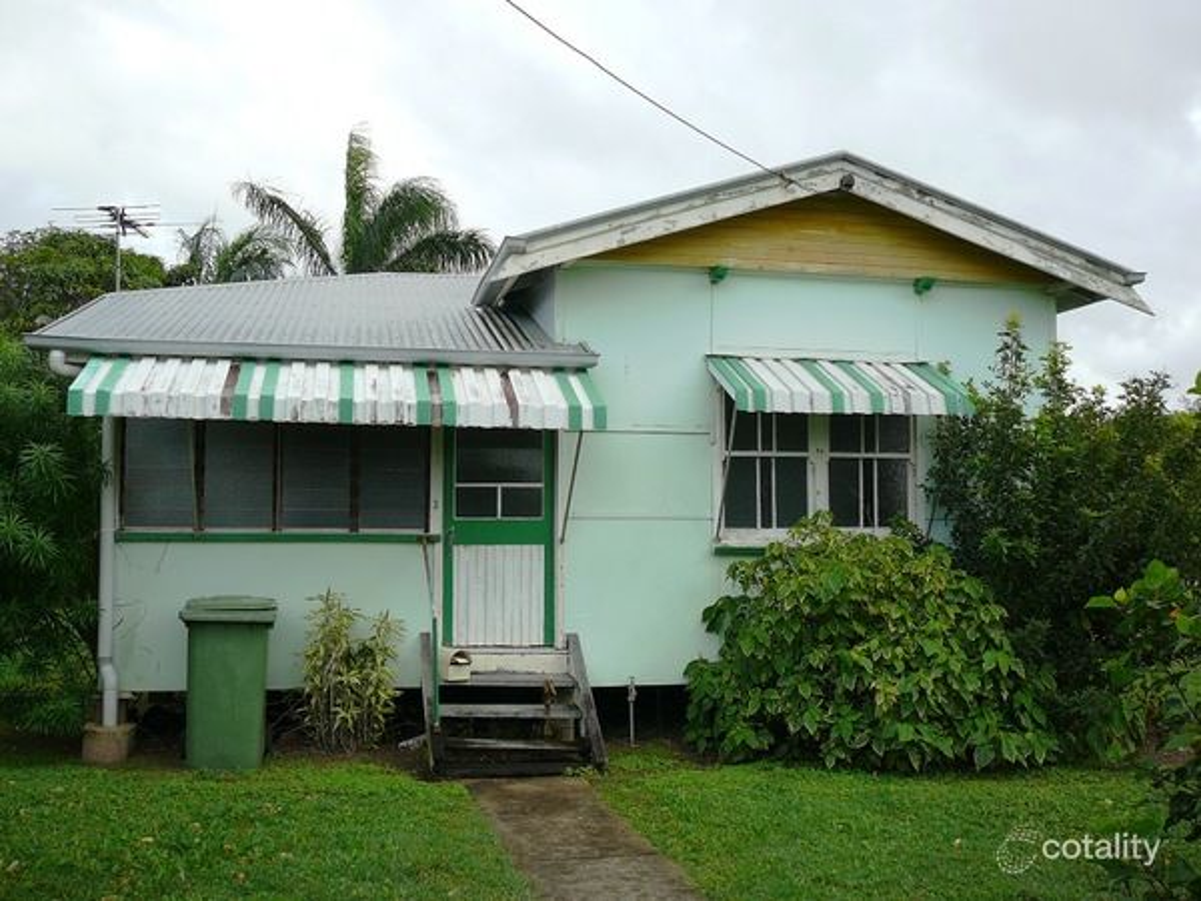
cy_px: 450
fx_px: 1214
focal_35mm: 35
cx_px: 600
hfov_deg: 52.6
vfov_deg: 40.7
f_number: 2.8
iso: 80
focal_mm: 5.2
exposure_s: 1/320
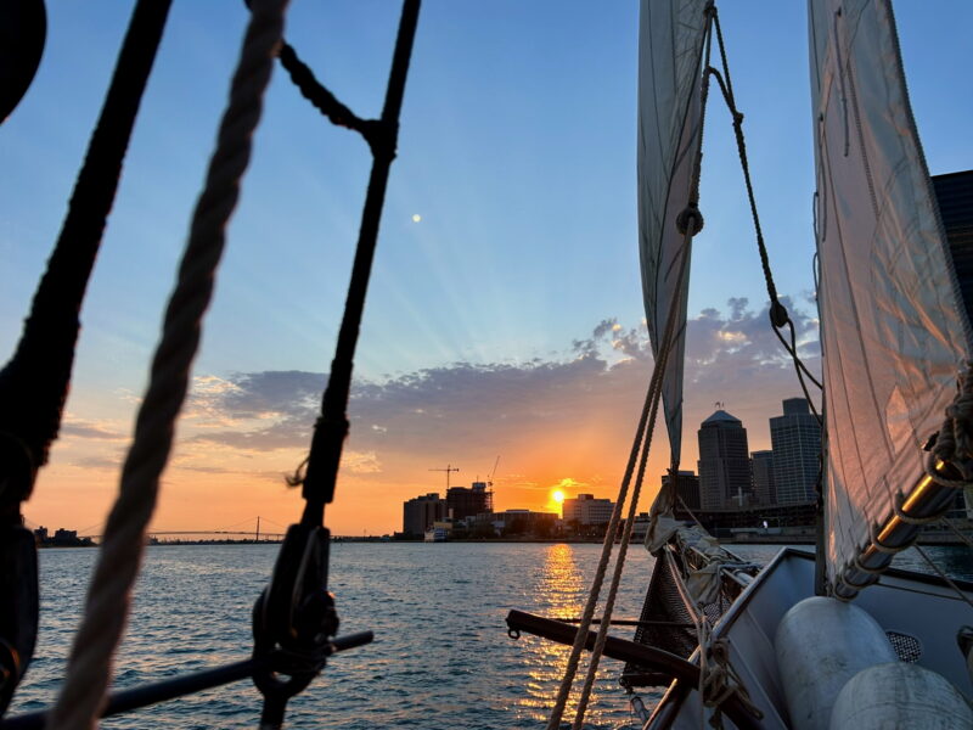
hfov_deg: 67.3
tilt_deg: +12.3
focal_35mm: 26
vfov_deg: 53.1
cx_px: 486
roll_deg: -1.1
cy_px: 365
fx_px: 731
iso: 50
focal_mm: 5.7
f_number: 1.5
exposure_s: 1/1934
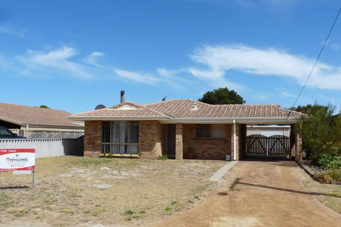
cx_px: 173
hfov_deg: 53.1
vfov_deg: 36.9
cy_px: 120
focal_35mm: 36
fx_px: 341
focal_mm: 4.8
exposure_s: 1/400
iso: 100
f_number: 6.3
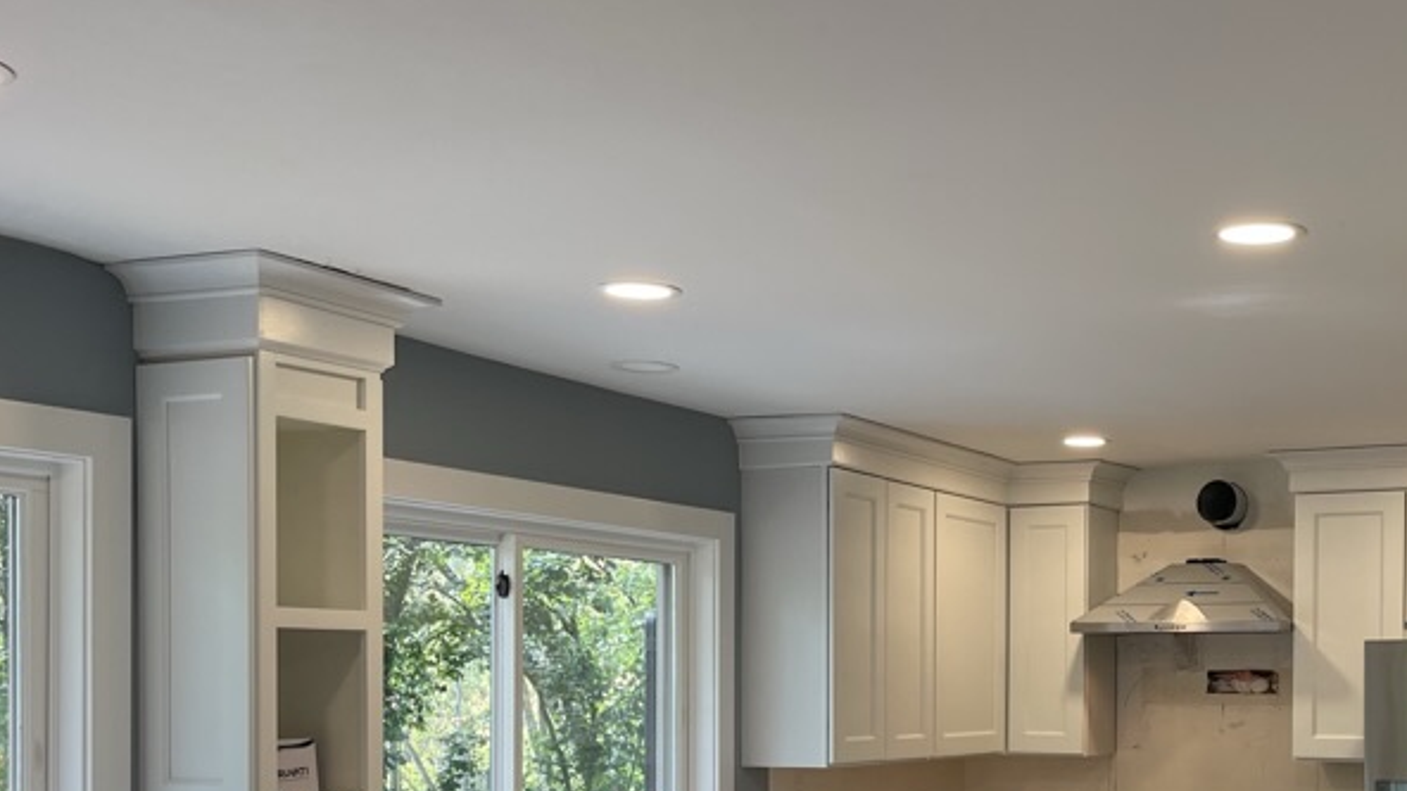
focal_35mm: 49
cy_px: 672
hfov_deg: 41.1
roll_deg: -1.2
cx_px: 1022
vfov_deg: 23.9
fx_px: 1828
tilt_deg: -1.2
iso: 64
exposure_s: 1/120
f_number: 1.6
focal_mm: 5.1
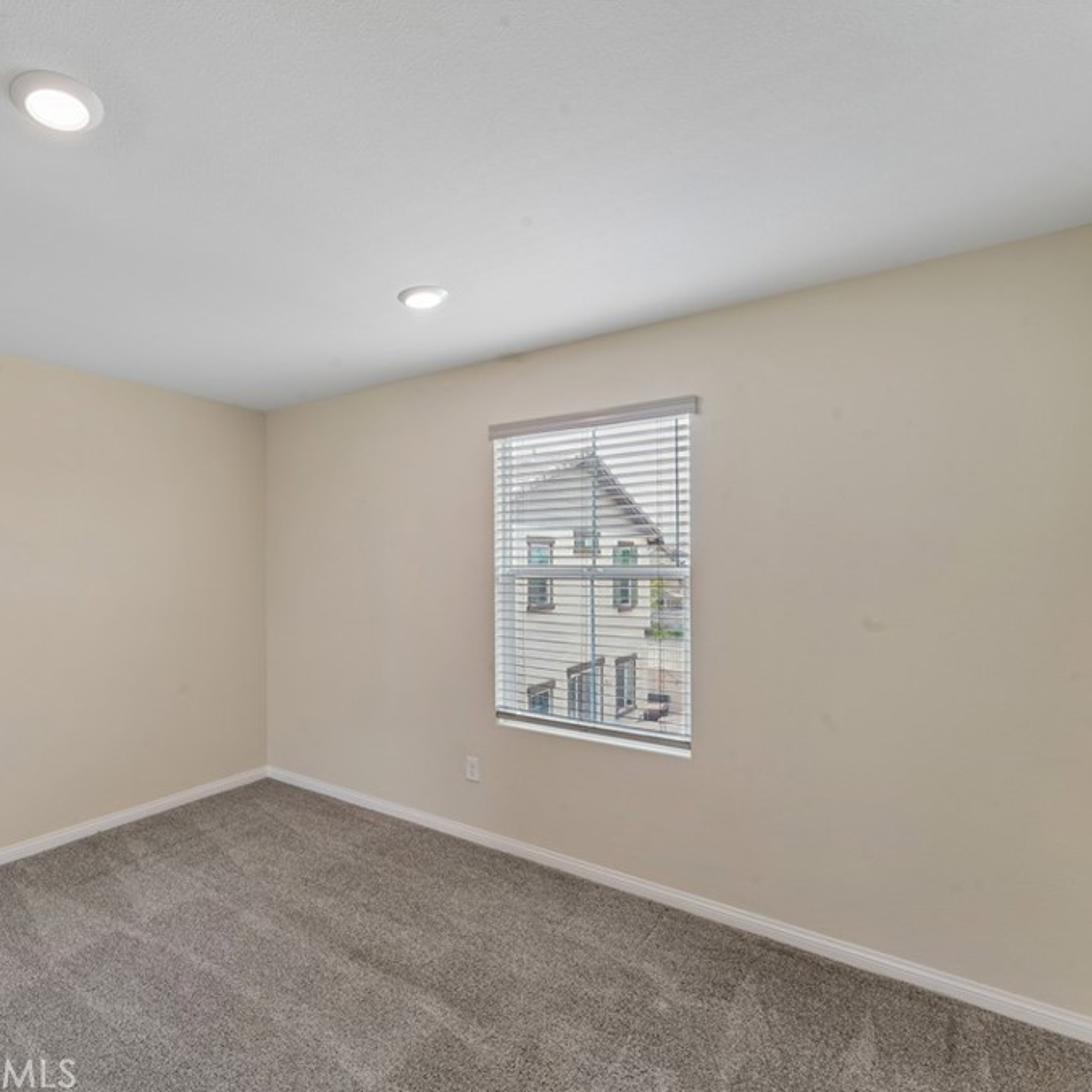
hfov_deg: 76.7
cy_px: 547
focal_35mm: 18
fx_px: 642
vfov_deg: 80.7
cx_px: 319
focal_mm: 14
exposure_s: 1/3.33
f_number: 13
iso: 100
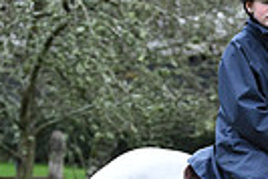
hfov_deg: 5.4
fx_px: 2757
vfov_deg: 3.7
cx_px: 572
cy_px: 270
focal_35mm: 370
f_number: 3.5
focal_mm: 85
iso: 3200
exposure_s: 1/1250
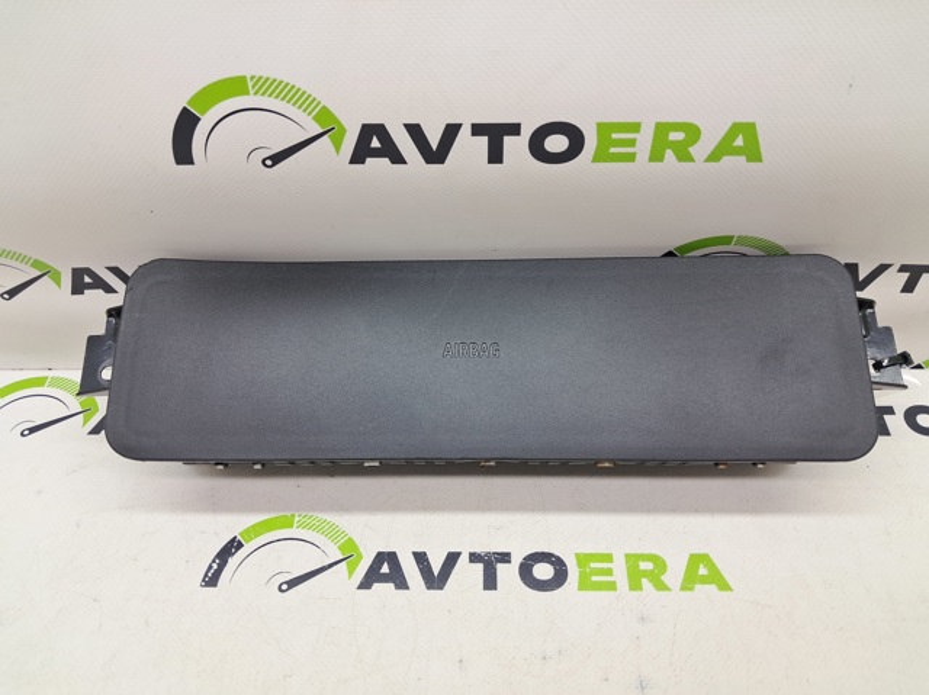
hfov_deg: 65.4
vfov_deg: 51.3
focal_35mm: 27
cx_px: 464
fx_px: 724
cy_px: 348
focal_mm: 4
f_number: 1.8
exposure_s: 1/60
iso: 64
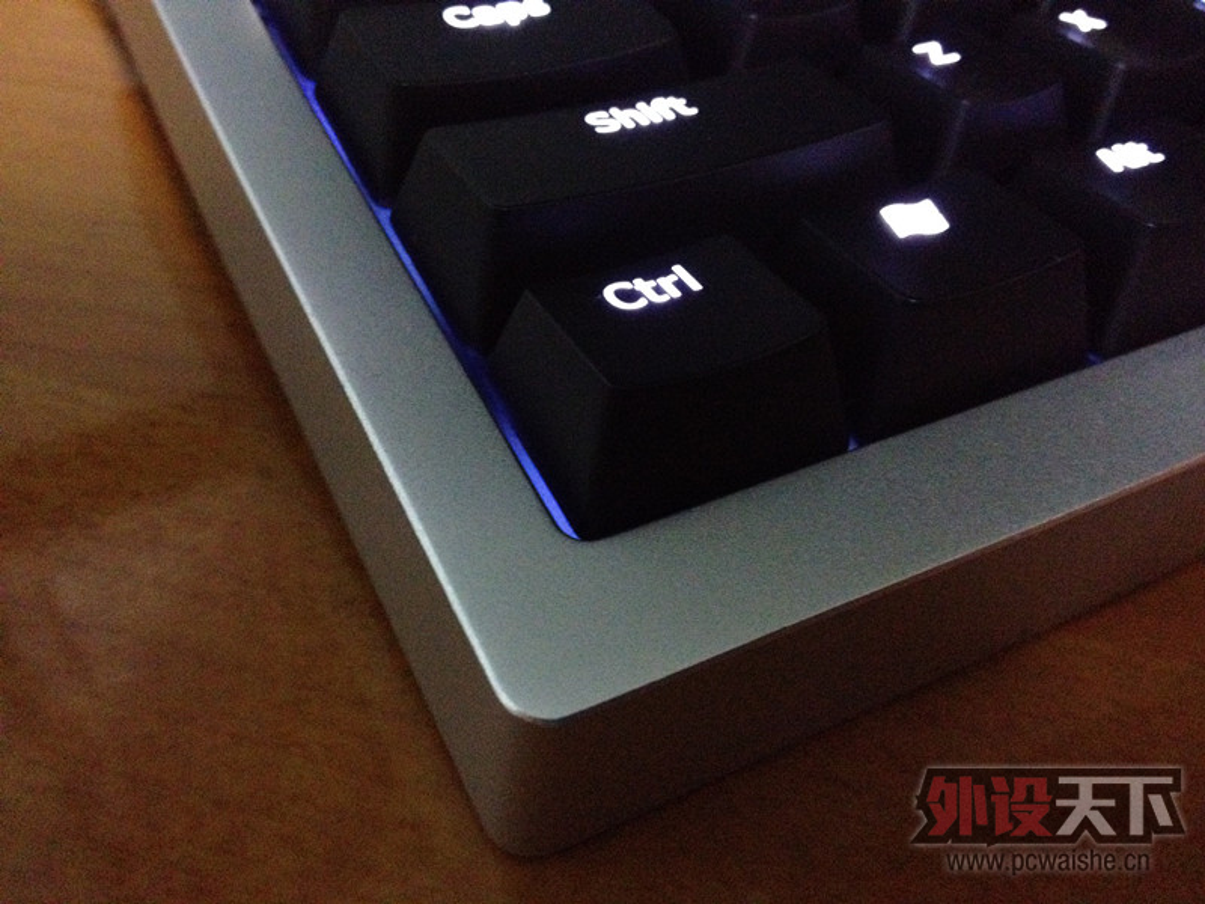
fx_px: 1218
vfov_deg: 40.7
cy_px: 452
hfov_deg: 52.6
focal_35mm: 35
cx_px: 602
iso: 800
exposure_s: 1/15
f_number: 2.4
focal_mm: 4.28
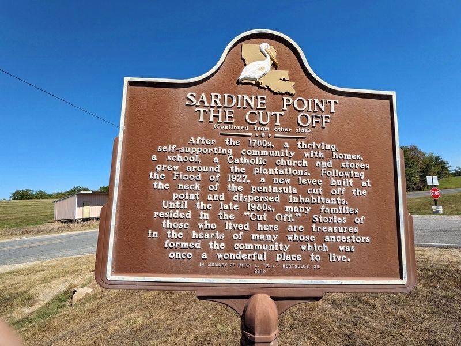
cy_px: 173
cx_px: 230
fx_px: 213
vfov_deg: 78.1
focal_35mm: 16
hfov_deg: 94.5
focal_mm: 2.22
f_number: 2.2
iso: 37
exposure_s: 1/1422
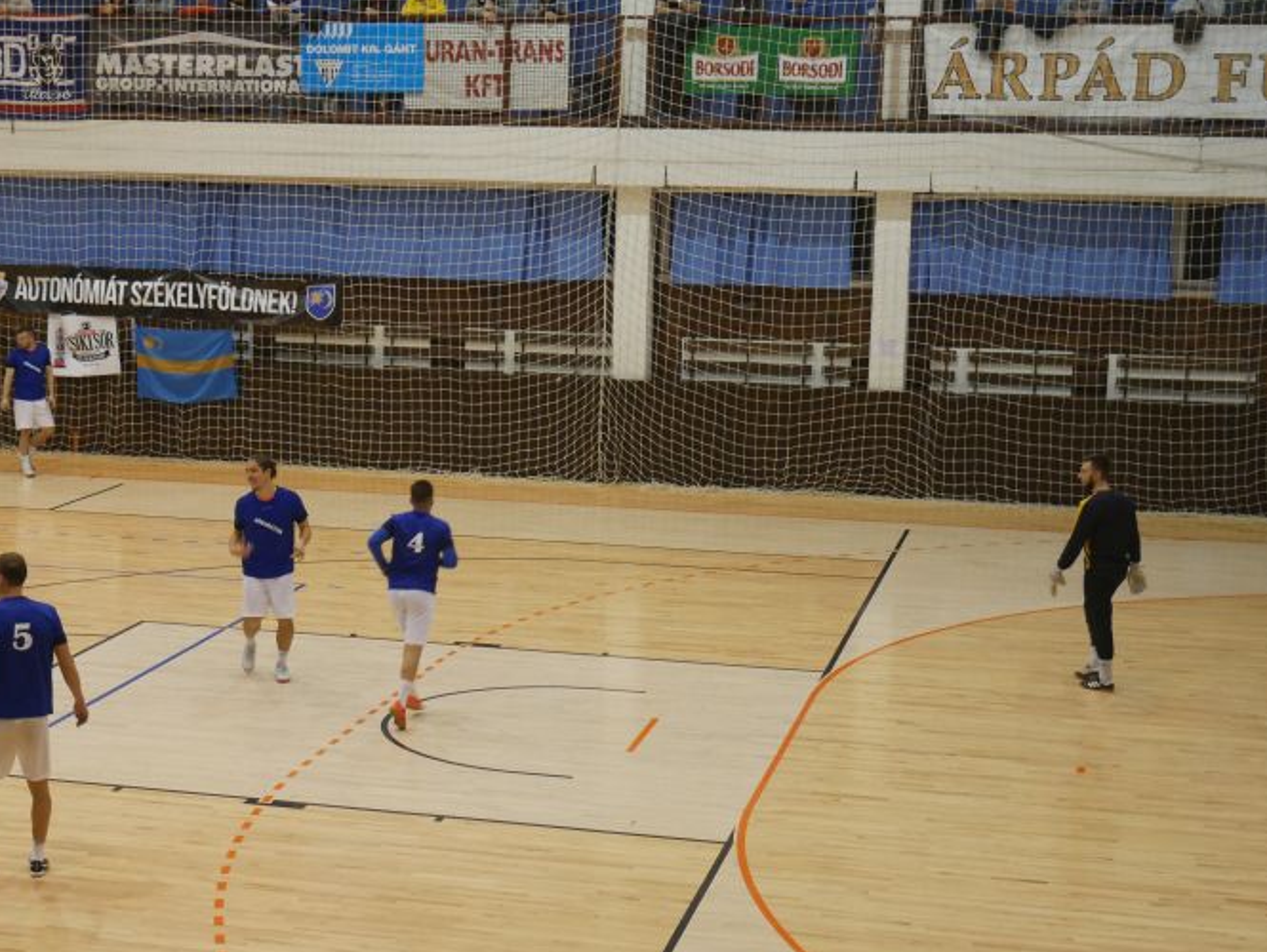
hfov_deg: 28.0
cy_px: 548
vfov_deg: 21.3
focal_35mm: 69
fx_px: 2528
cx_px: 432
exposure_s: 1/60
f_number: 5.3
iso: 1250
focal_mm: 25
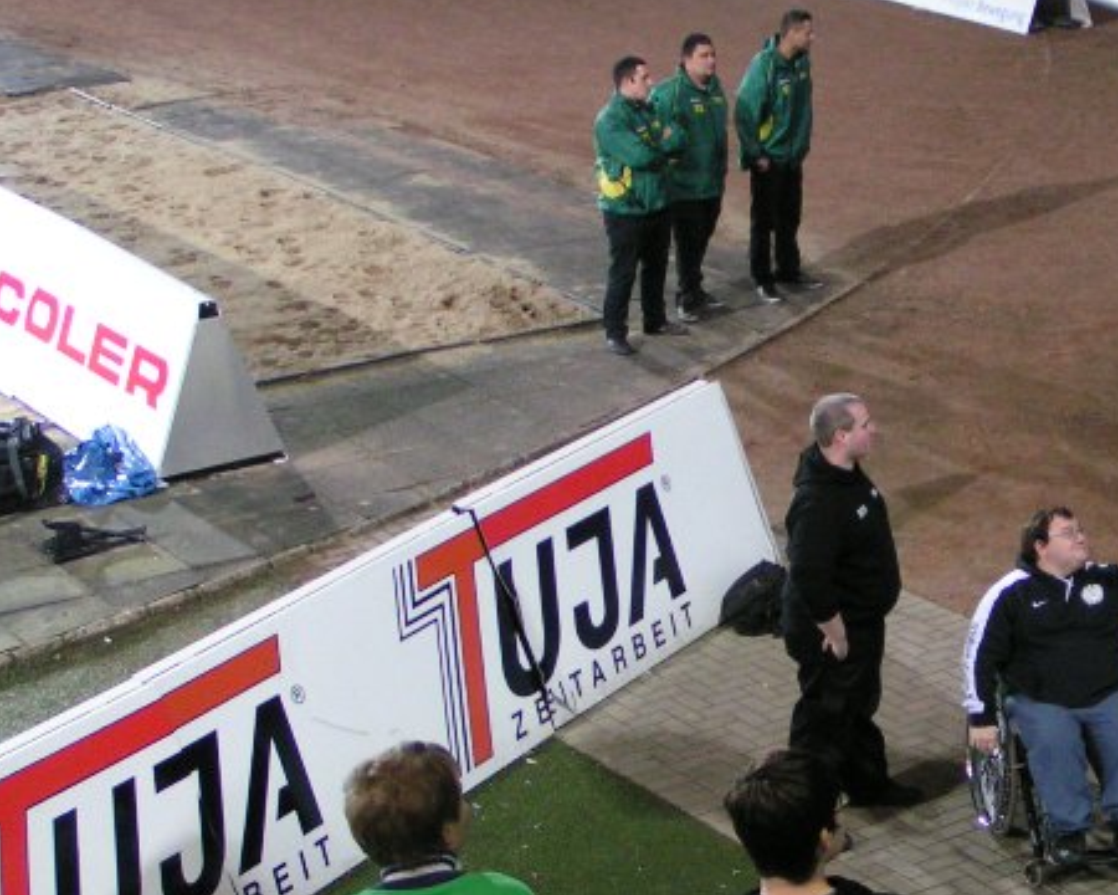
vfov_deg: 18.1
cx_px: 870
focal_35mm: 85
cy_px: 415
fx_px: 2813
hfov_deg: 22.2
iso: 200
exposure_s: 1/25
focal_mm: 7.6
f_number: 2.8
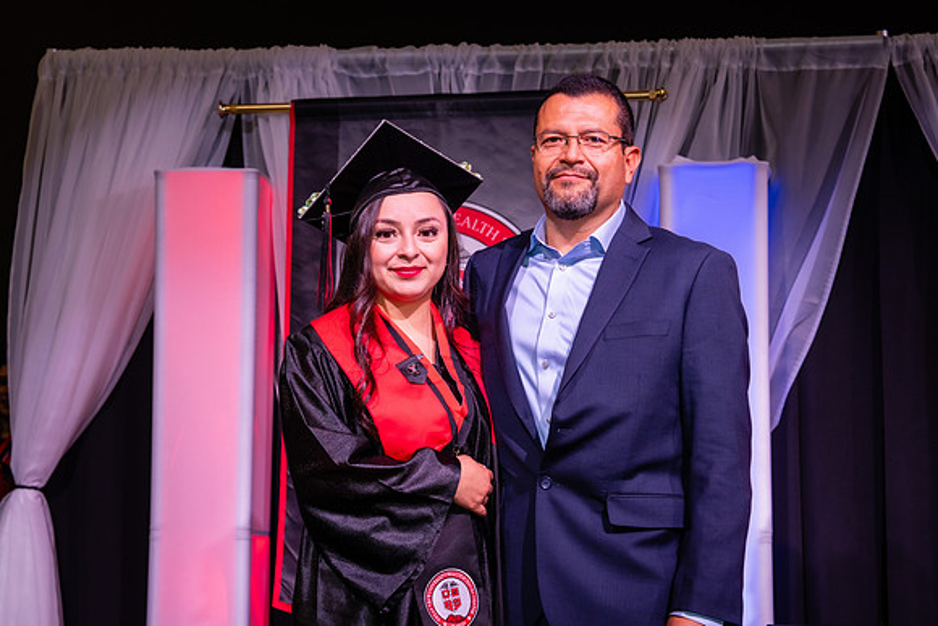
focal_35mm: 78
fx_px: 2044
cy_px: 304
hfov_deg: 25.8
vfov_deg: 17.4
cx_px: 457
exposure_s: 1/160
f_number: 5.6
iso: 1000
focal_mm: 66
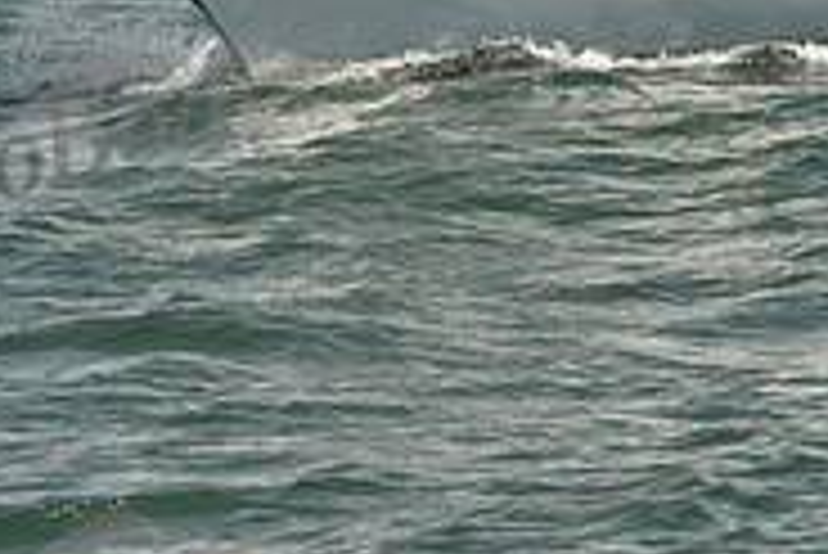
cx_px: 630
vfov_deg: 3.6
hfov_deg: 5.4
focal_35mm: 378
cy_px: -151
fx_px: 8701
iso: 320
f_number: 13
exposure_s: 1/800
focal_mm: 120
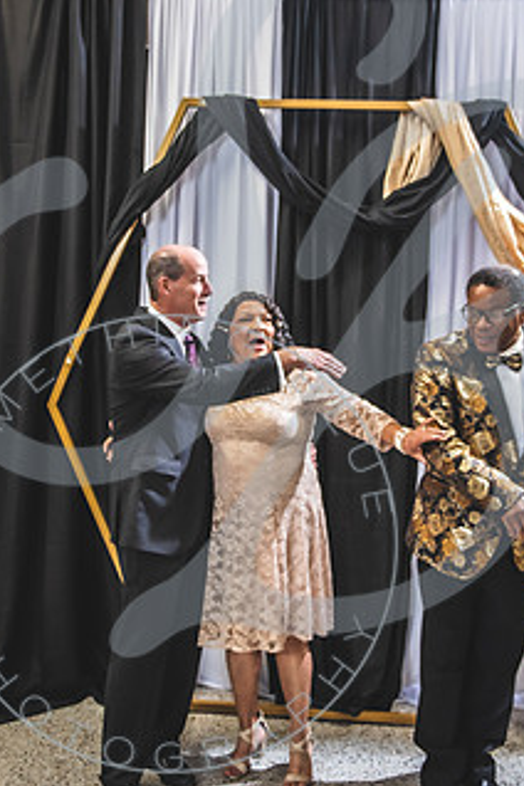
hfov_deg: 32.6
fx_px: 895
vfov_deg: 47.3
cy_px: 356
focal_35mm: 41
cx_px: 279
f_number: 2.8
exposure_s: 1/250
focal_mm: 29
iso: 1600
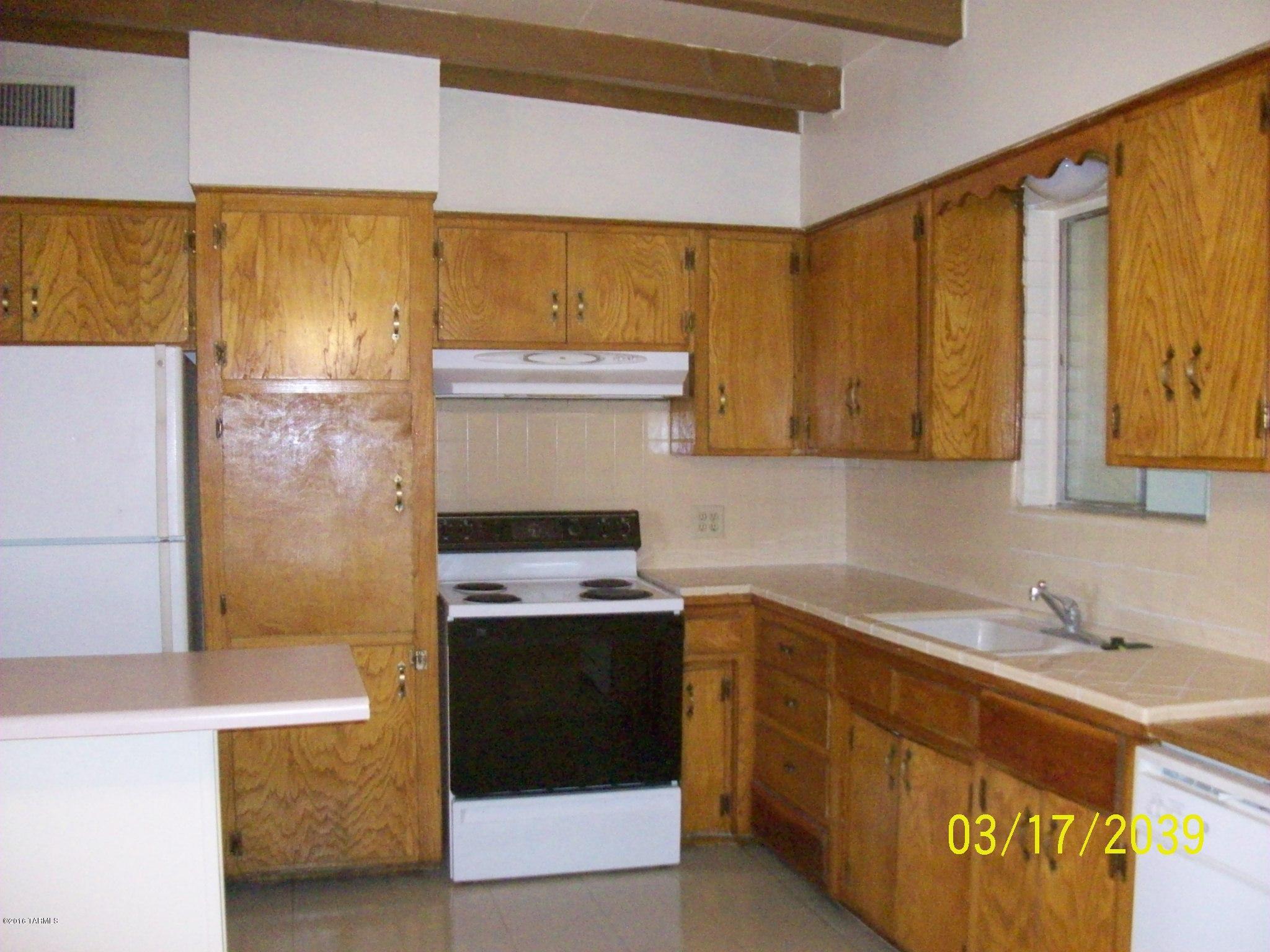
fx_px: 1247
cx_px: 635
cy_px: 476
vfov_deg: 41.8
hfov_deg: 54.0
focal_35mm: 34
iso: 800
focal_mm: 5.7
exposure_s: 1/64
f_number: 2.8
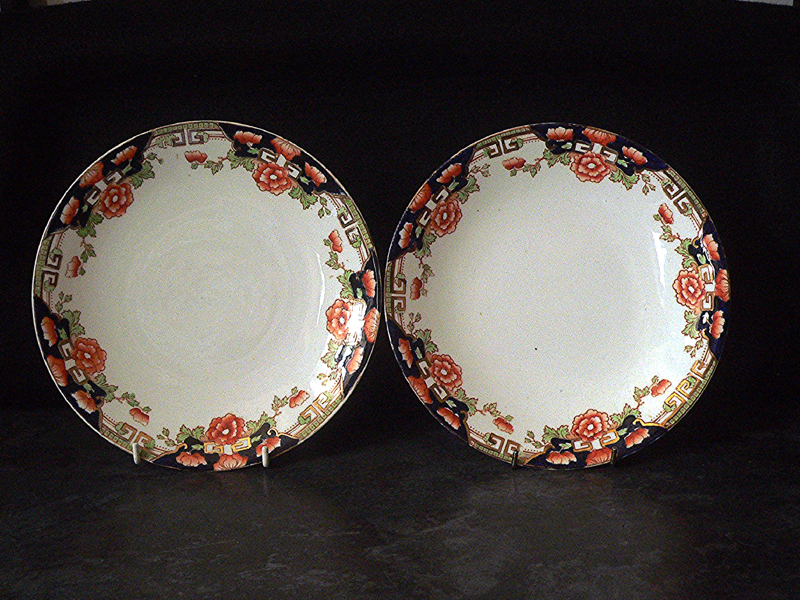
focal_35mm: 36
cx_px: 400
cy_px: 300
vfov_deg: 39.7
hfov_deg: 51.4
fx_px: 832
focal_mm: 6
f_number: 2.8
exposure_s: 1/13
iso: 400
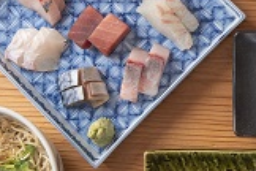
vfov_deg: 13.3
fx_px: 725
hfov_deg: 19.2
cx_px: 277
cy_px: 15
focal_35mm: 102
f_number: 8
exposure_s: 1/100
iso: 400
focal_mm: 33
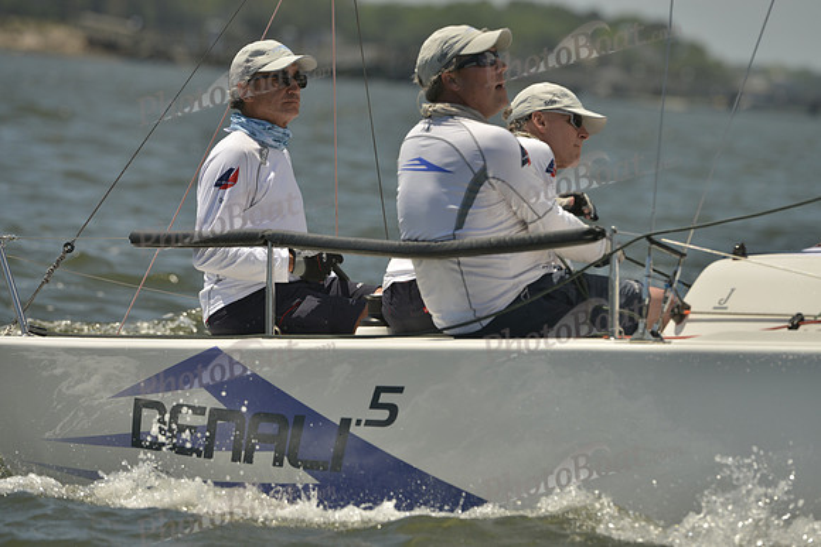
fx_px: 9124
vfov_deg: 3.4
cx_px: 410
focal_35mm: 400
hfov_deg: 5.2
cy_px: 274
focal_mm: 400
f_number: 9
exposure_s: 1/1600
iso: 280
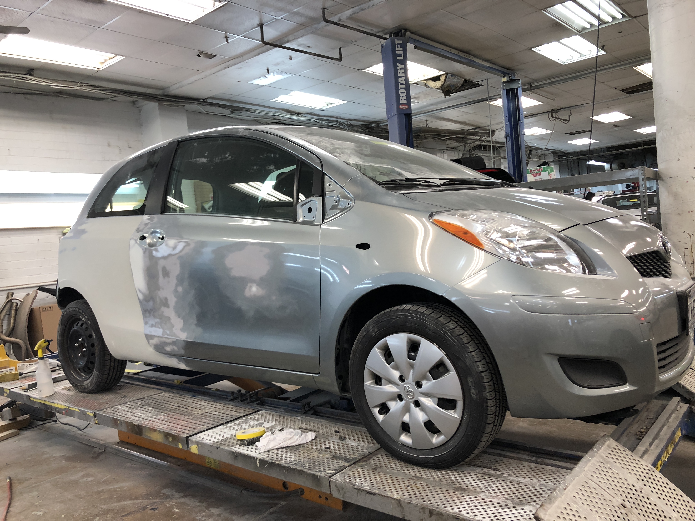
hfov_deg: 63.4
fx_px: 562
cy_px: 260
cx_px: 348
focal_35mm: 28
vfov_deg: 49.7
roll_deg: +4.7
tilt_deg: -2.4
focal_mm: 3.99
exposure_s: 1/30
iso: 32
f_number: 1.8
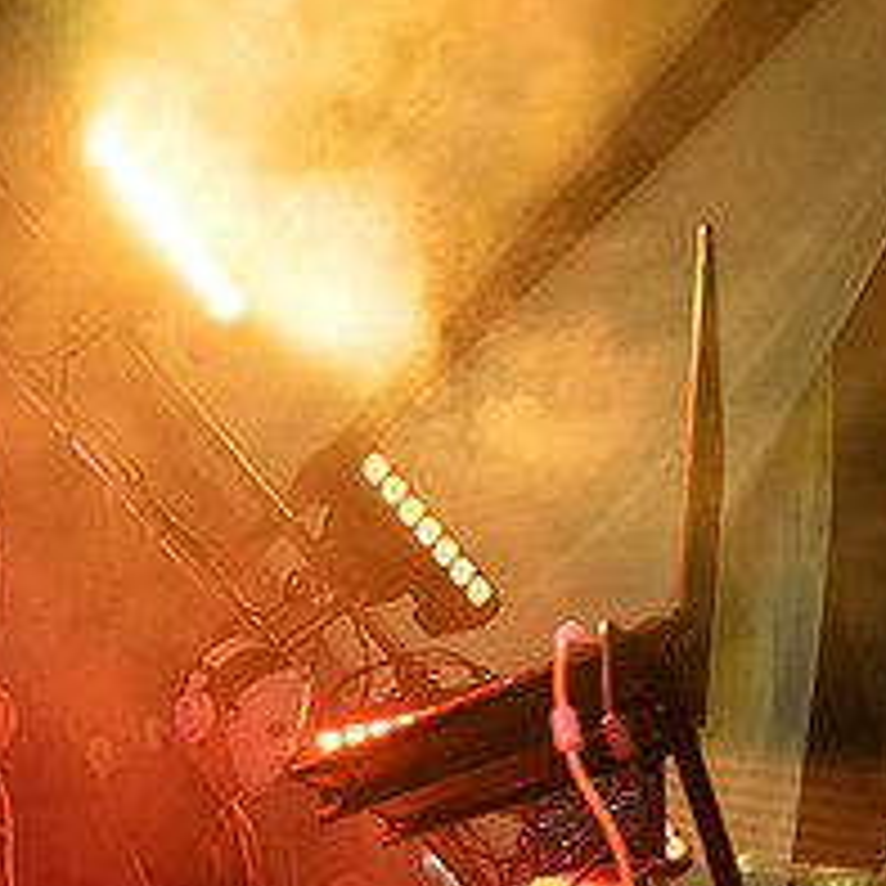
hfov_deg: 39.9
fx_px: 1014
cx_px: -49
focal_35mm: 35
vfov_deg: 42.7
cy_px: 821
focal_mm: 14
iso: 2000
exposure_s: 1/100
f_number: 3.5
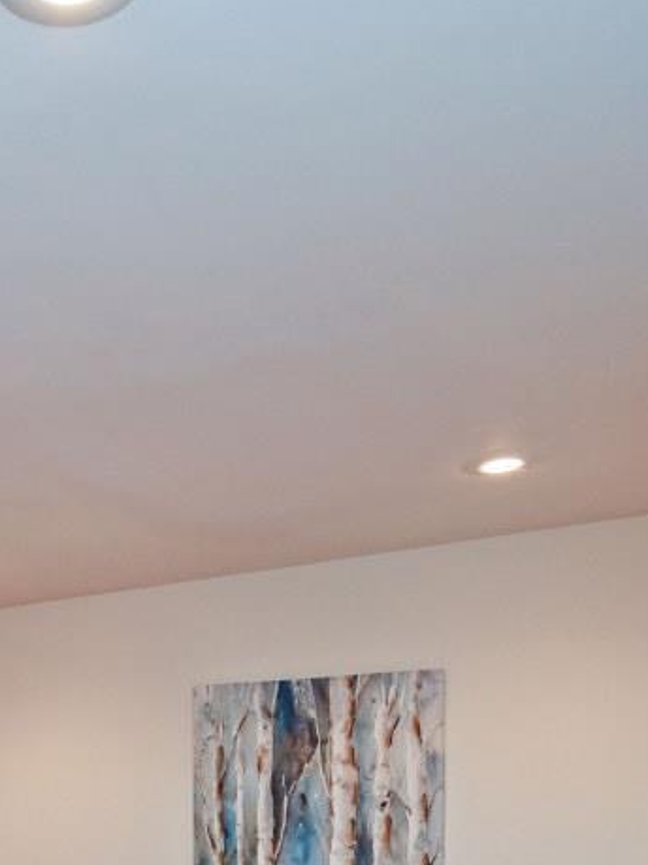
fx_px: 1099
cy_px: 816
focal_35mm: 44
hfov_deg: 30.0
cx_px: -36
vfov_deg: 39.1
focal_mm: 14
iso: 1100
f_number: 4
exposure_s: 1/60
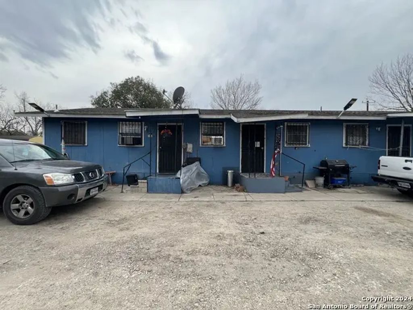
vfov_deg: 89.9
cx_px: 206
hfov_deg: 106.2
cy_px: 155
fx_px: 155
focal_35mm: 13
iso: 80
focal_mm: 1.57
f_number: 1.8
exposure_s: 1/99
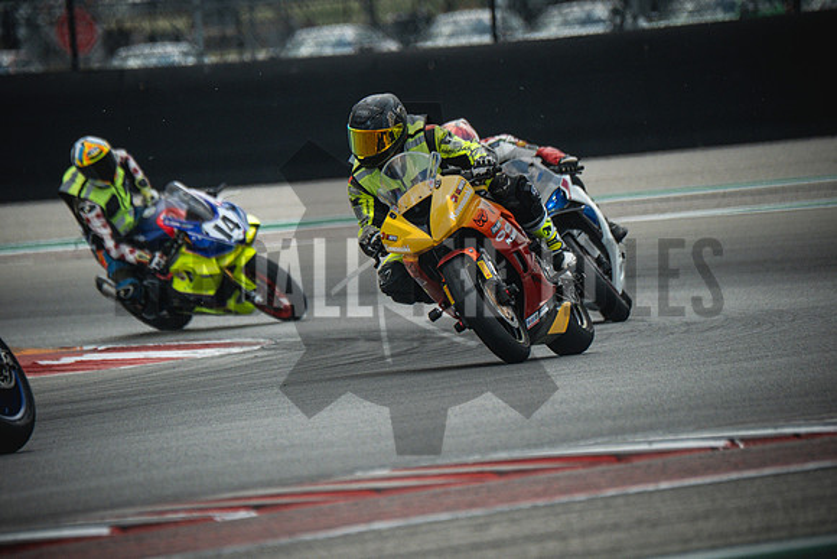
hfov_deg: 3.4
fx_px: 13953
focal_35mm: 600
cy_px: 280
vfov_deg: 2.3
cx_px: 418
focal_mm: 400
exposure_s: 1/1600
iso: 1600
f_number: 5.6
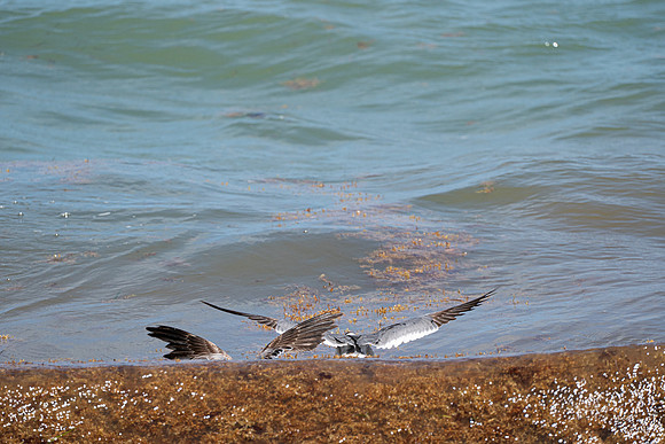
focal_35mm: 400
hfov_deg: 5.2
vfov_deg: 3.4
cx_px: 332
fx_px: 7390
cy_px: 222
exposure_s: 1/1250
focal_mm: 400
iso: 640
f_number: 10
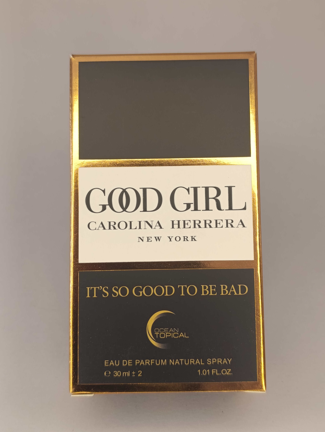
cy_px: 216
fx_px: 574
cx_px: 162
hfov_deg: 31.6
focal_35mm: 46
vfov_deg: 41.2
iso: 55
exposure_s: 1/100
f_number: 1.65
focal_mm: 6.11
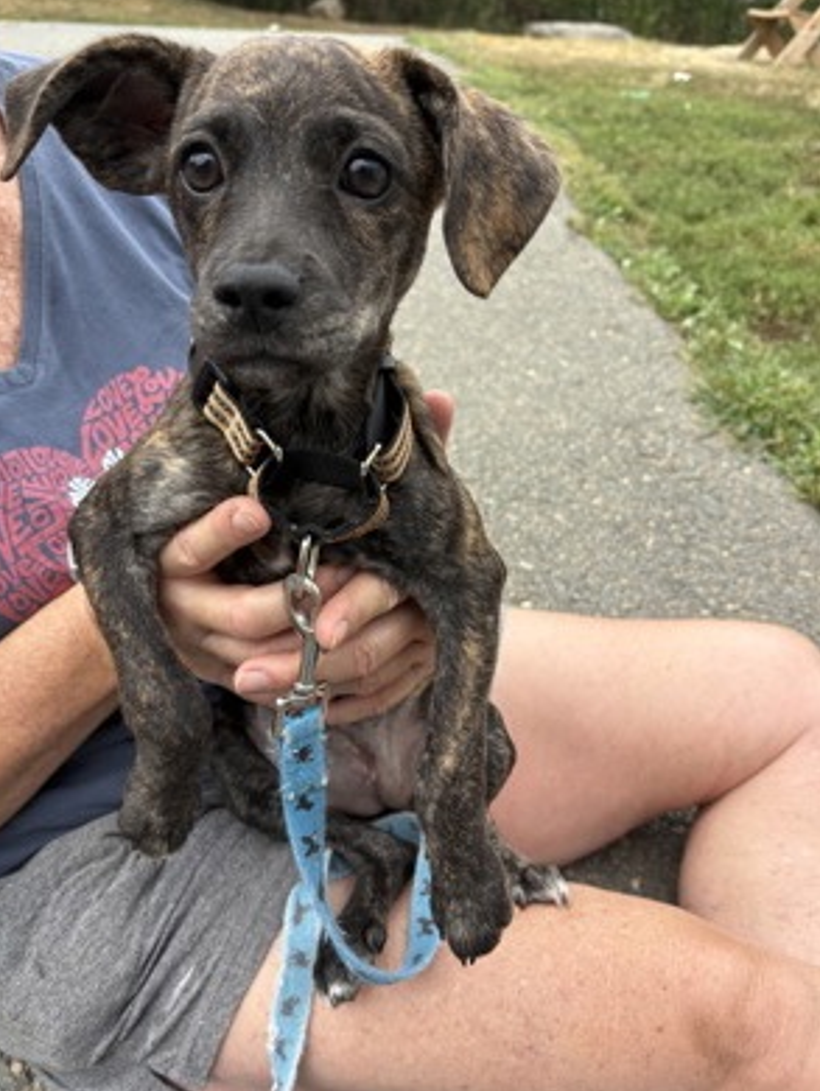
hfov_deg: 49.8
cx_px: 416
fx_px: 883
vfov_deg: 63.4
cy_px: 571
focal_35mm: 28
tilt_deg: -34.7
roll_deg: -0.7
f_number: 1.6
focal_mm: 5.96
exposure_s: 1/873
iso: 50
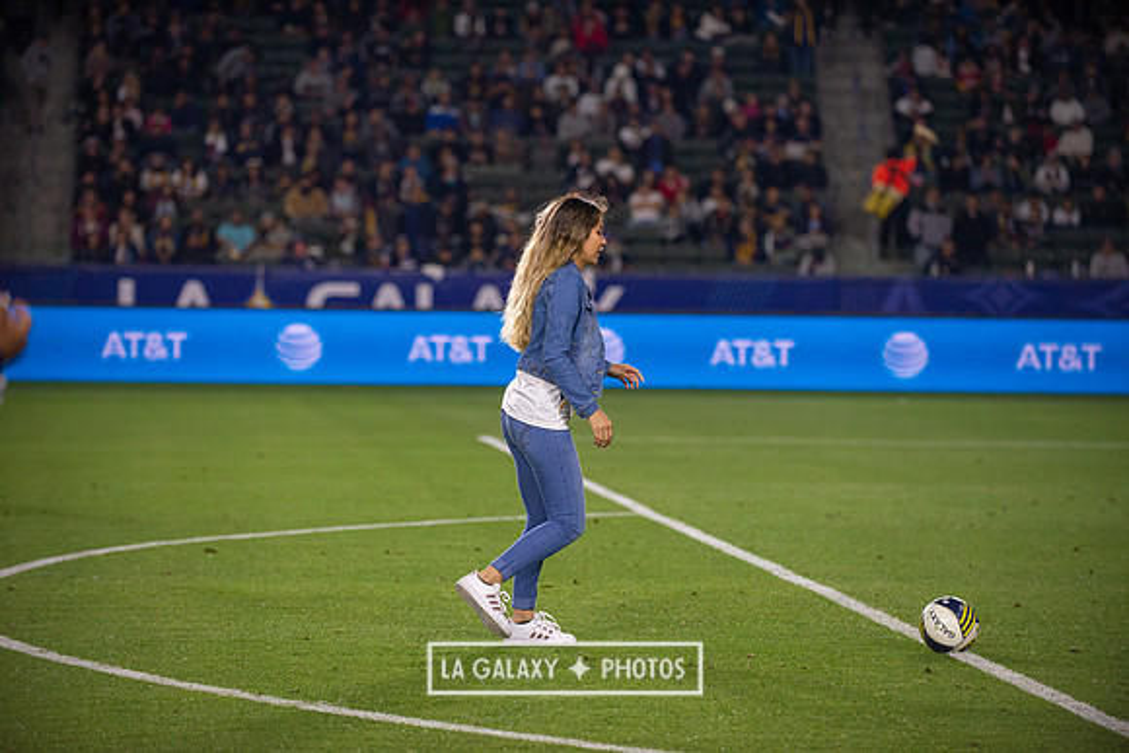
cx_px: 564
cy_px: 376
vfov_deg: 10.2
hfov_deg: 15.2
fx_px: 4235
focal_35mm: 135
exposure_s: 1/2500
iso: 1600
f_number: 2.8
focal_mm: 135
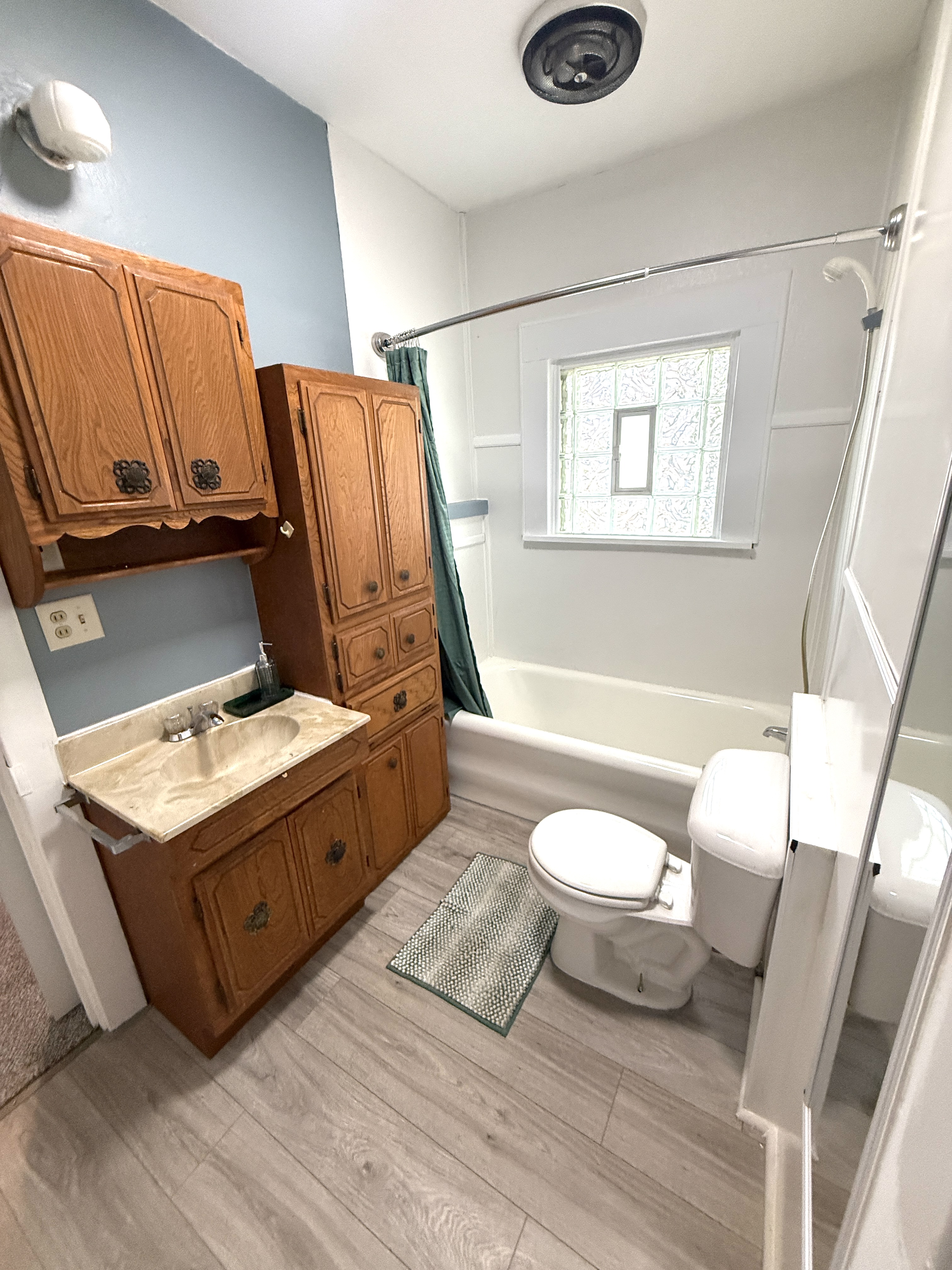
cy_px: 635
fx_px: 513
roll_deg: +2.0
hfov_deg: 85.7
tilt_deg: -18.9
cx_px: 476
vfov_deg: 102.1
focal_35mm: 14
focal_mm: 2.22
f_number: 2.2
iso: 320
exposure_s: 1/120
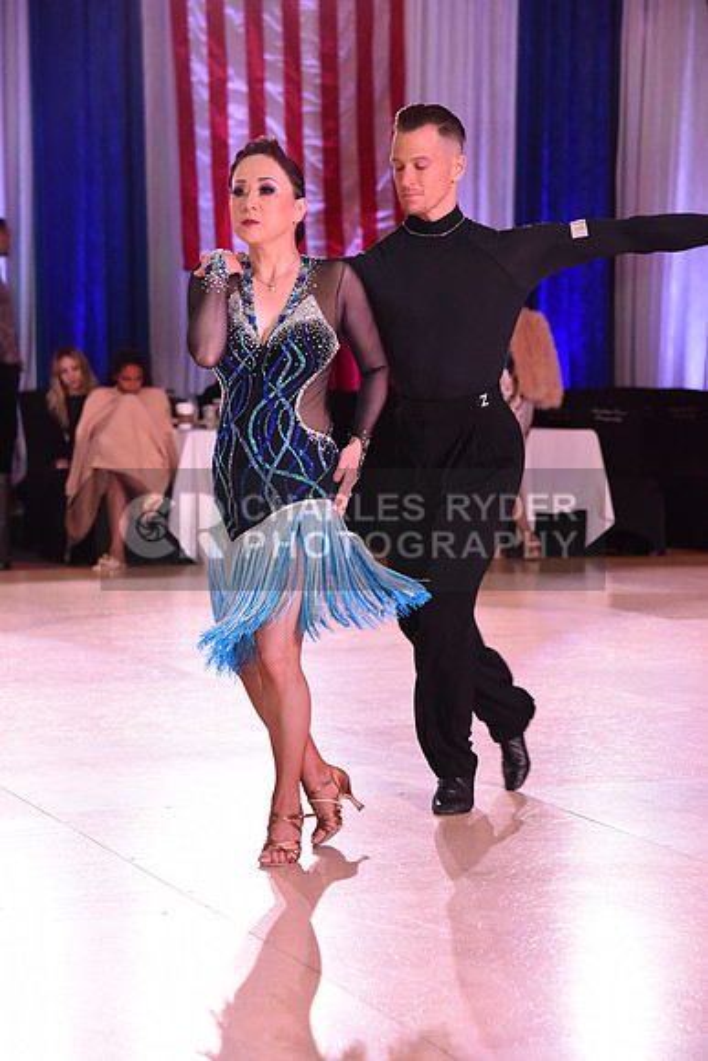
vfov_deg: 21.5
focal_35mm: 95
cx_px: 354
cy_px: 530
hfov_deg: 14.4
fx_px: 2801
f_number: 5.6
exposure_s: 1/320
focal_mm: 95
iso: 2500
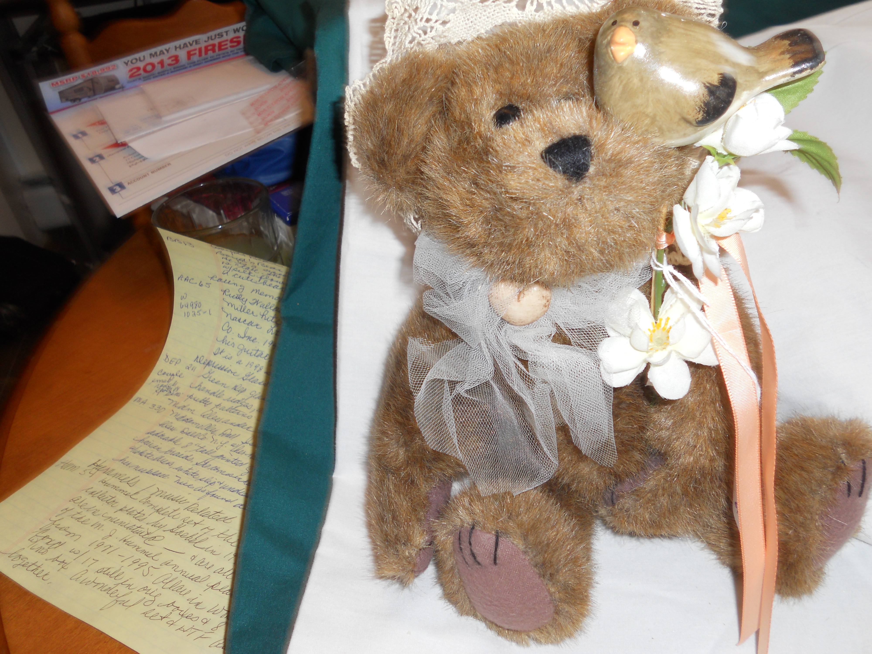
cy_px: 327
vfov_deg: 44.2
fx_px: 806
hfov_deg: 56.8
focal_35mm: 32
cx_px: 436
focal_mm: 5.8
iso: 80
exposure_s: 1/25
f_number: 3.5
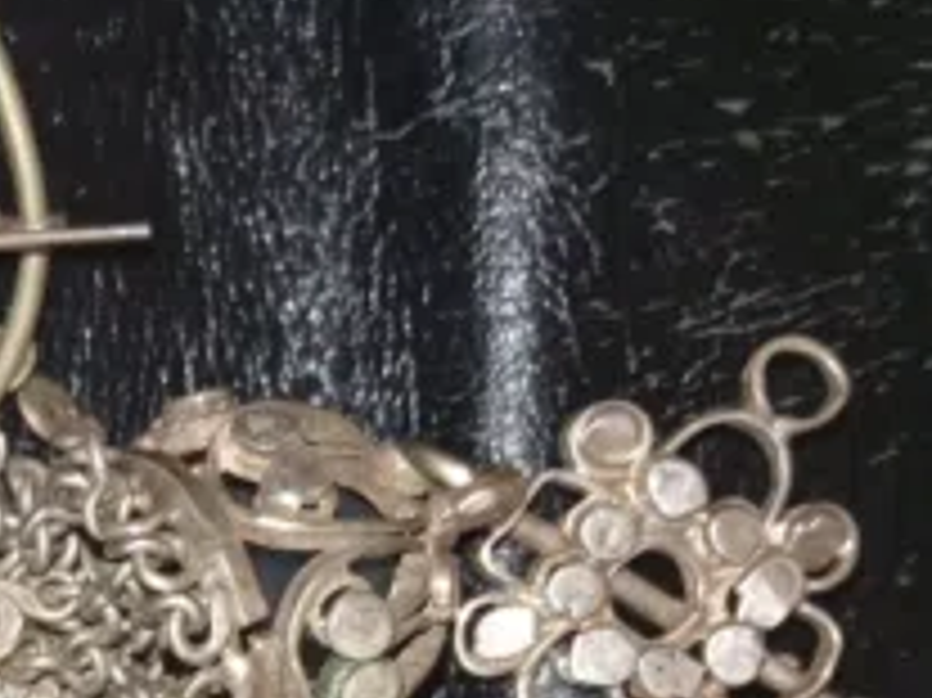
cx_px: -234
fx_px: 1910
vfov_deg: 19.3
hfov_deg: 24.4
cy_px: 883
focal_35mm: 71
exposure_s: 1/100
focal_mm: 3.64
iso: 519
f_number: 1.8
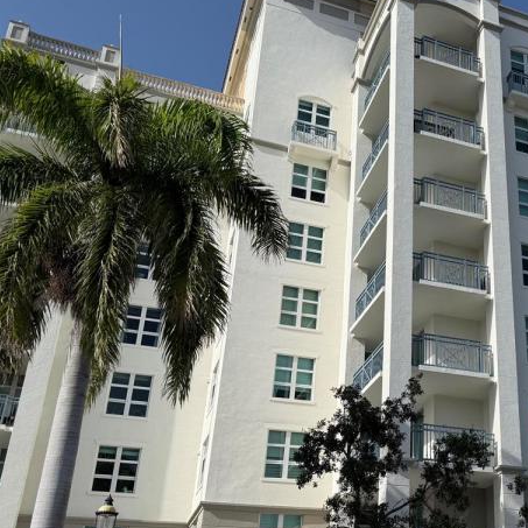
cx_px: 484
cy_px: 293
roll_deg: +1.6
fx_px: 777
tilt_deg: +25.2
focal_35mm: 45
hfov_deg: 35.2
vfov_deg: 37.5
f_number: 1.78
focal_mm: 6.76
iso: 80
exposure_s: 1/7353
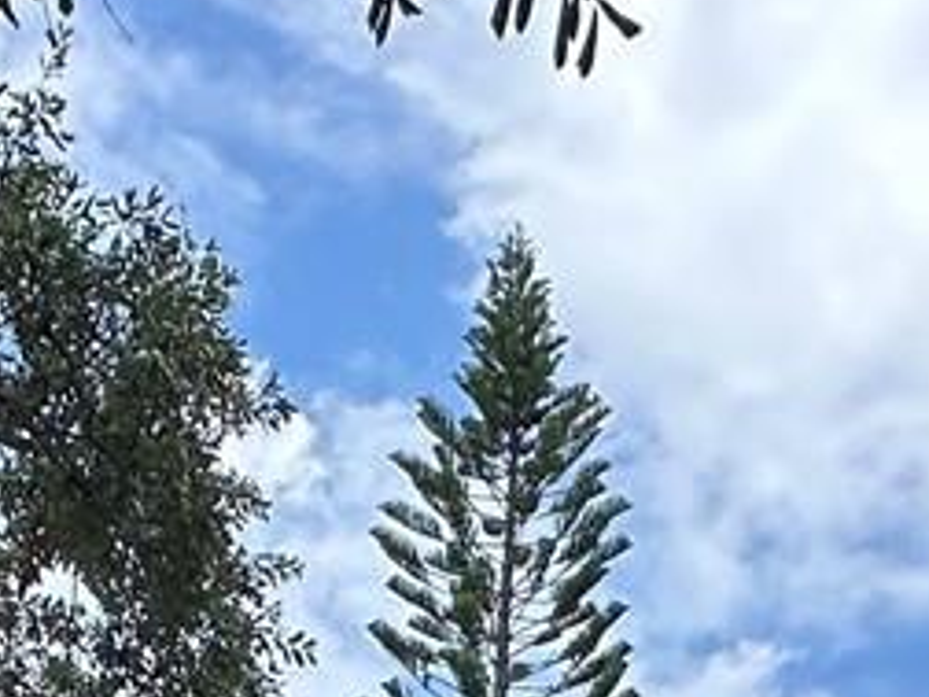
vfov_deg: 11.7
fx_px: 2389
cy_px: 1918
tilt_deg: -2.7
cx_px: 398
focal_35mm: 89
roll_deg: +1.4
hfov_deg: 22.0
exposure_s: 1/1304
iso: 40
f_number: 2.2
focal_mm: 2.22
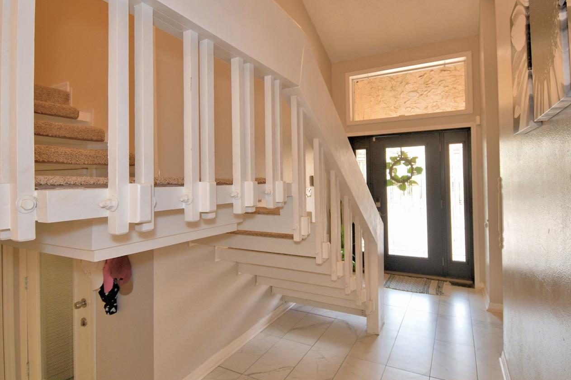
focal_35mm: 19
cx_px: 282
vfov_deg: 64.5
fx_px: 301
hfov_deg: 86.9
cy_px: 175
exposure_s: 1/30
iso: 200
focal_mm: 10
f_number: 4.5
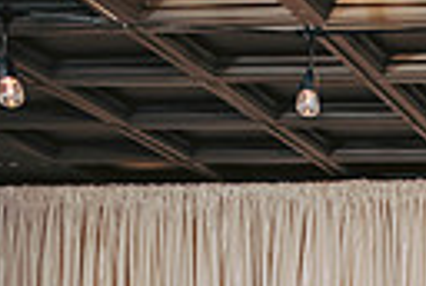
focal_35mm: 131
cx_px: 809
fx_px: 1554
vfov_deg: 9.8
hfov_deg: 13.7
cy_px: 577
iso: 2000
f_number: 3.2
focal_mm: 29
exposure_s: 1/250
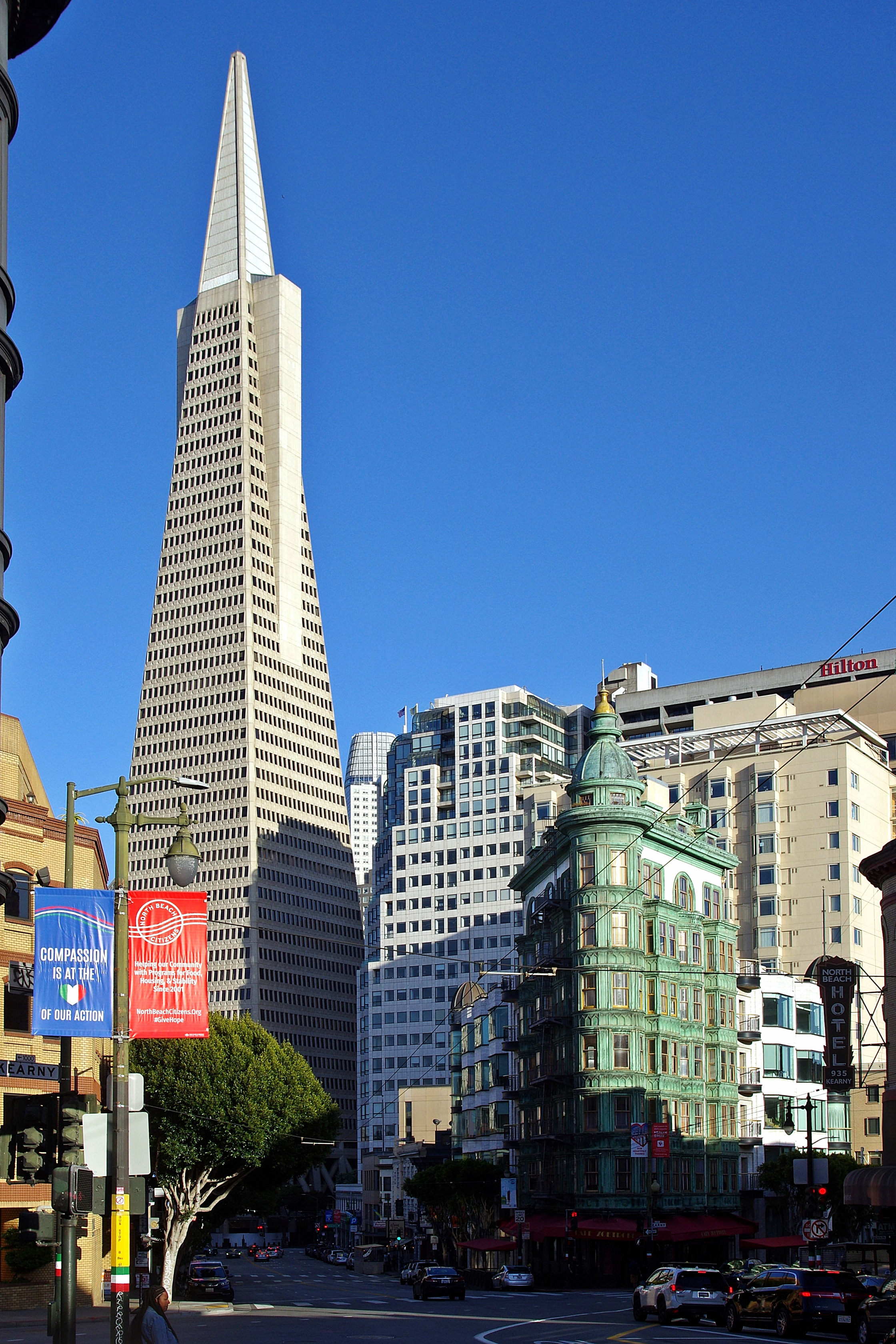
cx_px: 448
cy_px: 672
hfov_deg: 40.0
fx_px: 1232
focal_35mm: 33
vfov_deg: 57.2
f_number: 5.6
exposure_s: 1/500
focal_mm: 21.88
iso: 200
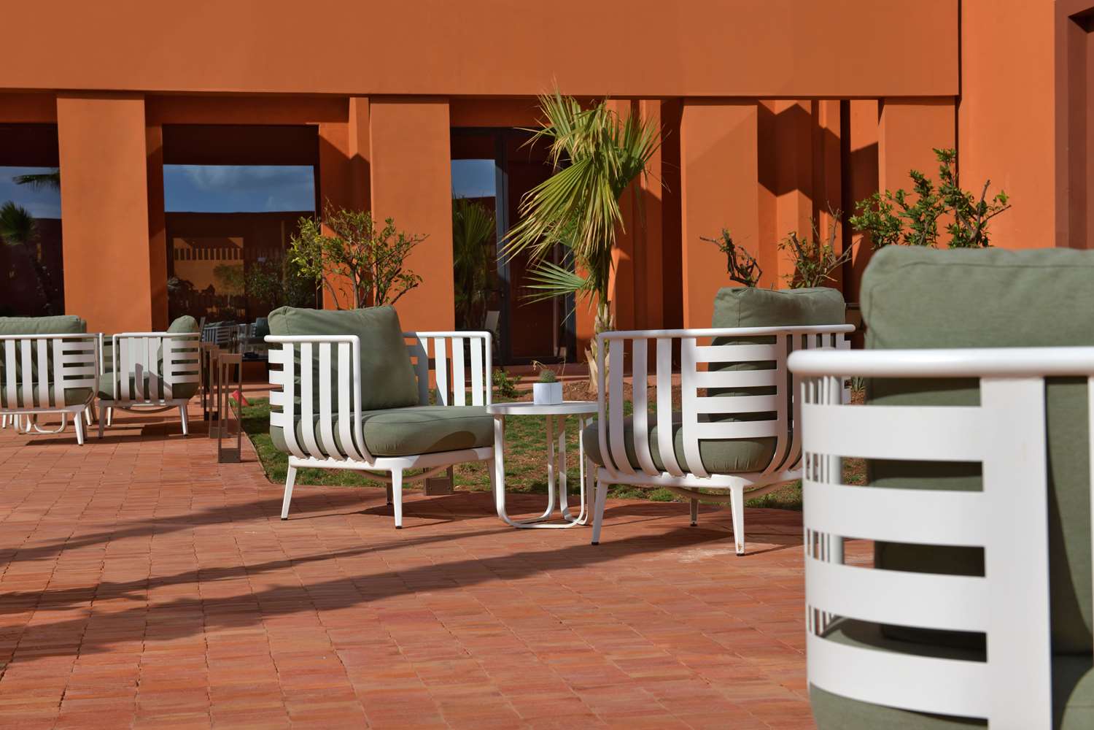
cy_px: 365
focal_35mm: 56
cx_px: 547
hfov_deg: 35.6
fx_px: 1702
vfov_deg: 24.2
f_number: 11
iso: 160
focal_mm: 56
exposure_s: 1/800
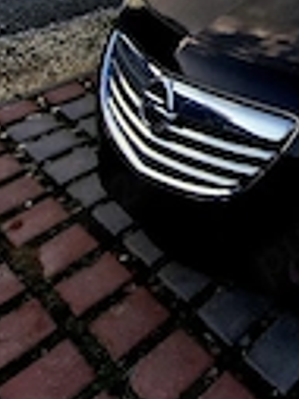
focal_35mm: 41
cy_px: -6
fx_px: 473
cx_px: 419
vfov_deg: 39.9
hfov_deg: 27.3
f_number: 2.2
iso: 50
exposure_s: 1/714
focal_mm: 1.74
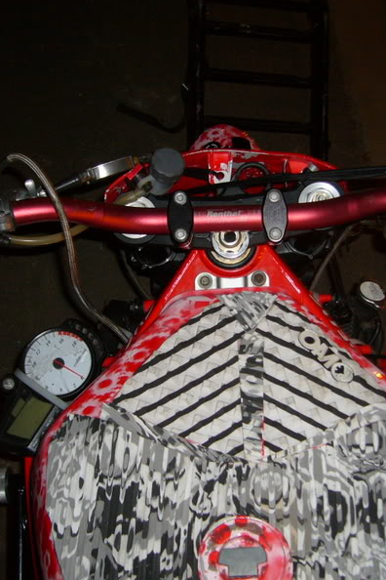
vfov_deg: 40.3
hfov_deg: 27.4
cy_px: 290
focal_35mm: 49
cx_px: 251
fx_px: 788
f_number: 2.8
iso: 100
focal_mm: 5.8
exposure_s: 1/8
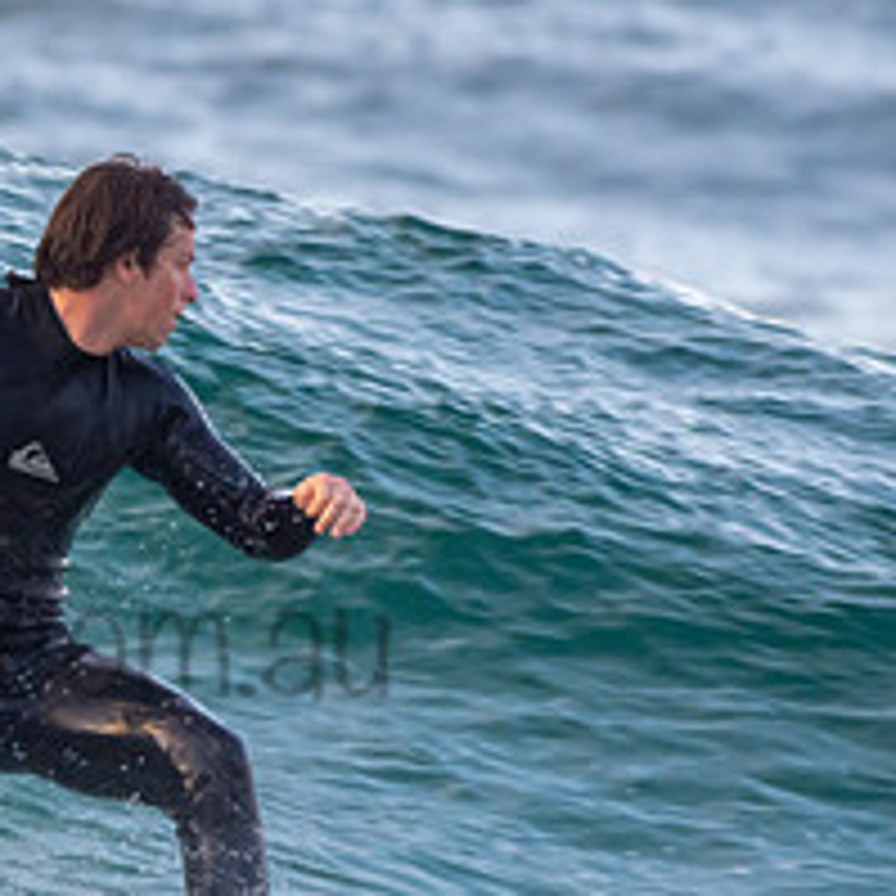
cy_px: 592
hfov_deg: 0.9
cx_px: -86
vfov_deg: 0.9
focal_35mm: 1855
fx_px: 54323
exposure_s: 1/500
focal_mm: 500
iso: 1250
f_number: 5.6
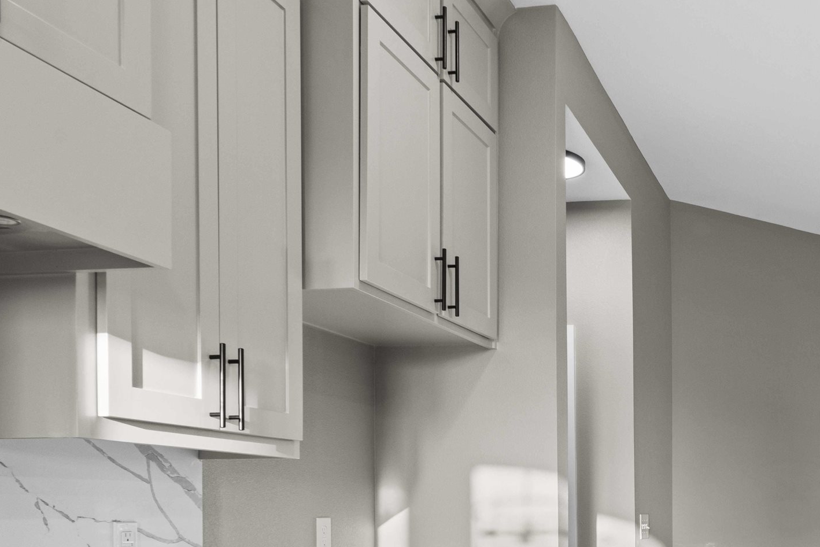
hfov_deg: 45.0
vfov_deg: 32.6
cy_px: 486
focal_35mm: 39
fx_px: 888
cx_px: 738
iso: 400
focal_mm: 18
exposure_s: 1/10
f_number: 9
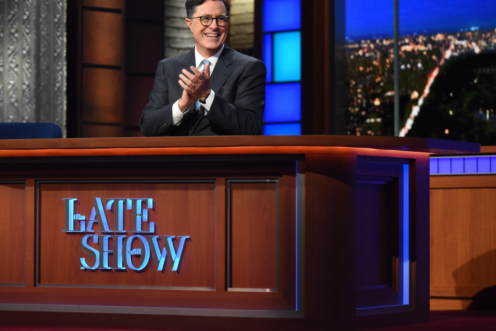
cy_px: 155
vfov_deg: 6.8
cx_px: 197
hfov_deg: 10.2
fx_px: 2784
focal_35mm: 202
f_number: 4
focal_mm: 165
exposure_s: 1/400
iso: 6400
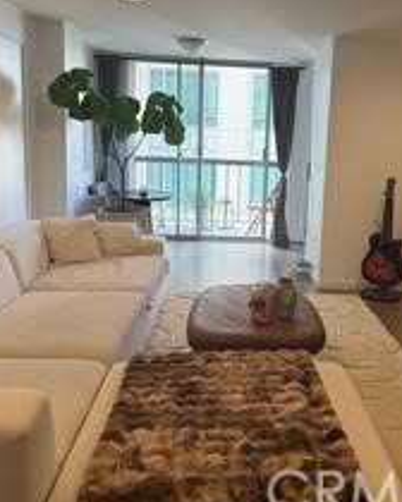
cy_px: 220
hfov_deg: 38.7
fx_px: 565
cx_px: 272
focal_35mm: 38
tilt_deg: -5.1
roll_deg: -2.5
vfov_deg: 47.8
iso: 100
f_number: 1.78
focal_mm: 6.76
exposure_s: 1/120
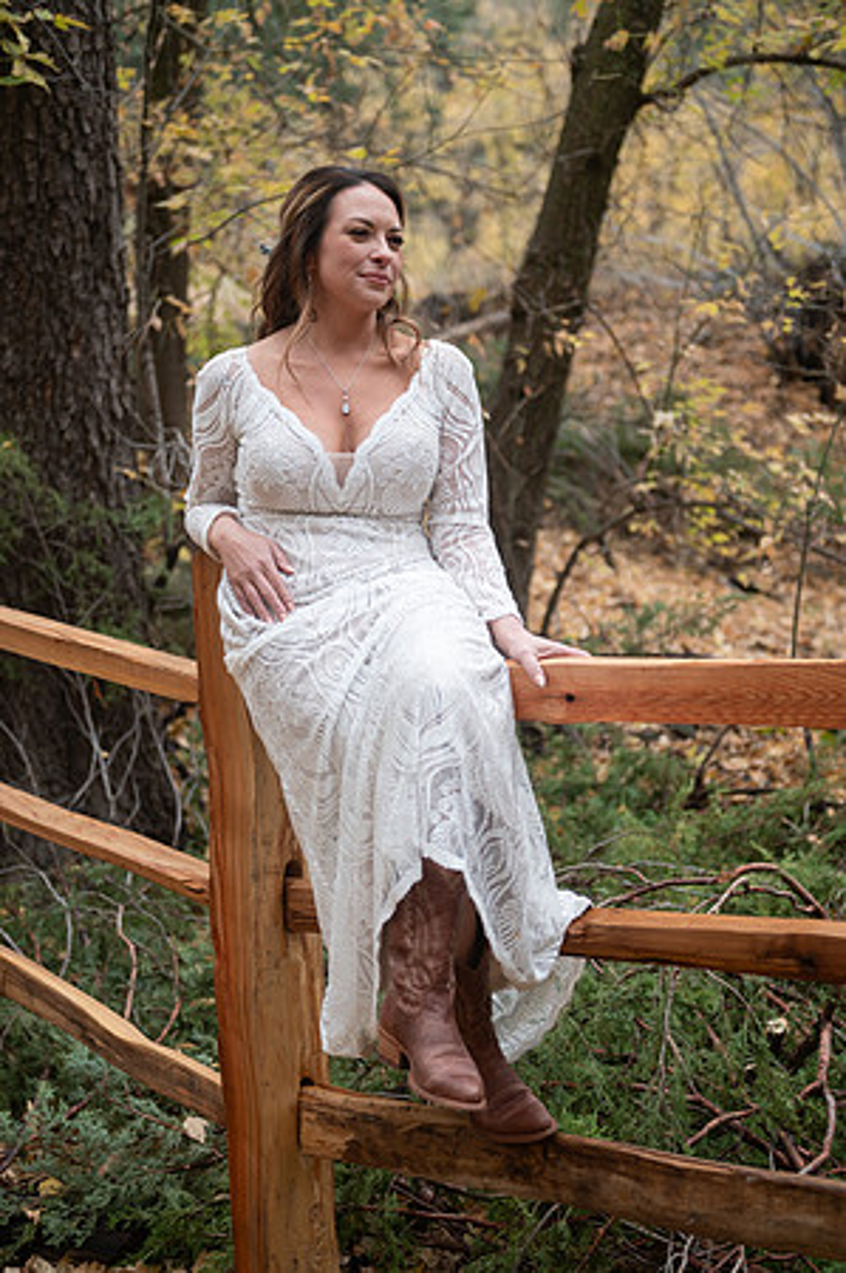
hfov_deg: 24.6
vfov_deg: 36.3
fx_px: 1943
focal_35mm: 55
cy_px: 636
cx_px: 423
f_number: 2.8
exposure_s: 1/250
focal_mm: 55
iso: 640
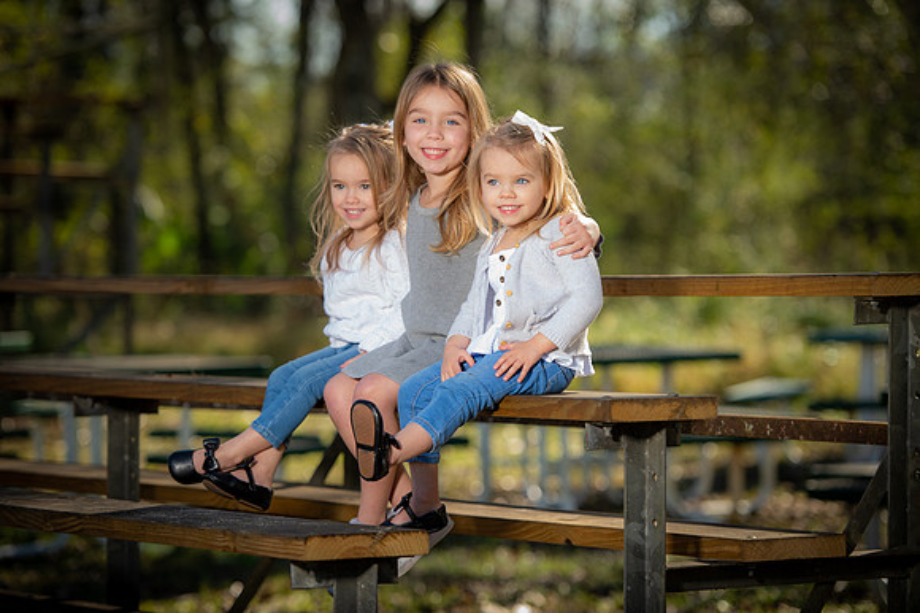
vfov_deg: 10.1
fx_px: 3448
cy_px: 306
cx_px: 460
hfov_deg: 15.2
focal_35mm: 135
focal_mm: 135
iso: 50
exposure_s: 1/250
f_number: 3.2
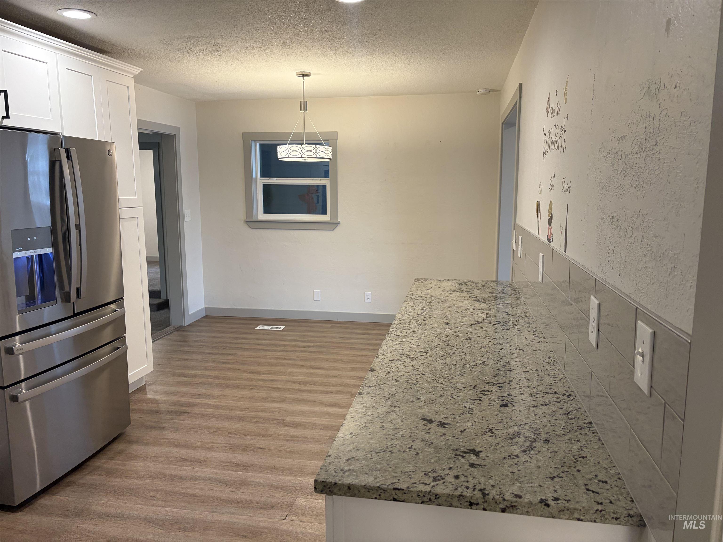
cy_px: 271
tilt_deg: -7.5
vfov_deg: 53.1
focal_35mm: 26
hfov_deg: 67.3
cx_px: 362
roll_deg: +0.5
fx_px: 543
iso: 160
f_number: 1.6
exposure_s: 1/60
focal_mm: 5.96
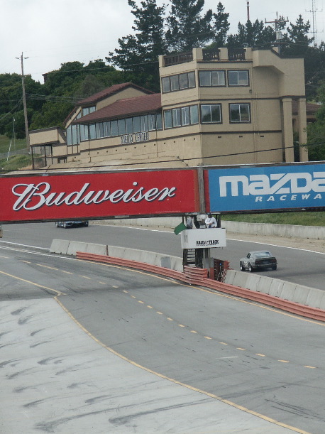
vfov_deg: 9.9
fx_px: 2505
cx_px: 162
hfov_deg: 7.4
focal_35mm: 200
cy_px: 217
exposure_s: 1/250
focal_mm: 50.69
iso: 100
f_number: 8
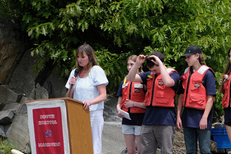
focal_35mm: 119
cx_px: 193
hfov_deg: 17.0
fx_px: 763
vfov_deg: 11.5
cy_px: 131
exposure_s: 1/950
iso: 160
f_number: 4
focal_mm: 40.7
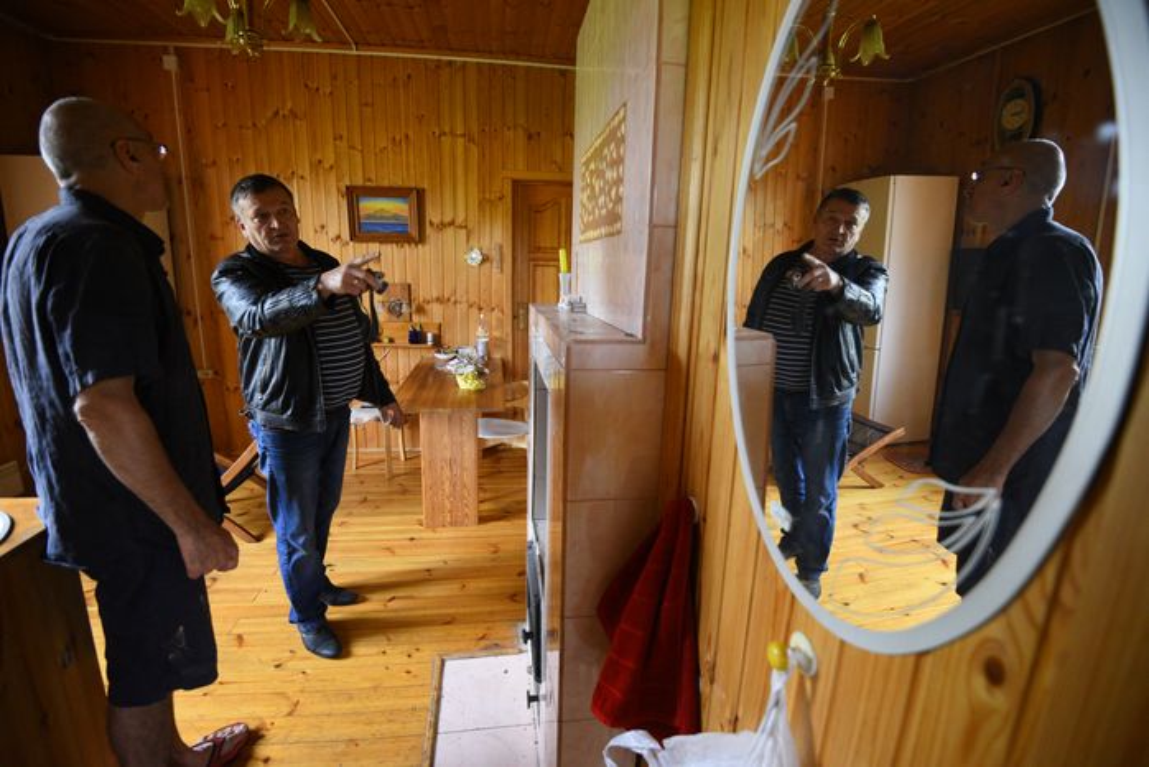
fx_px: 511
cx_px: 574
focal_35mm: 16
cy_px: 384
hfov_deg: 96.7
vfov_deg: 73.8
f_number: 4
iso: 3200
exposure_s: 1/80
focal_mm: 16
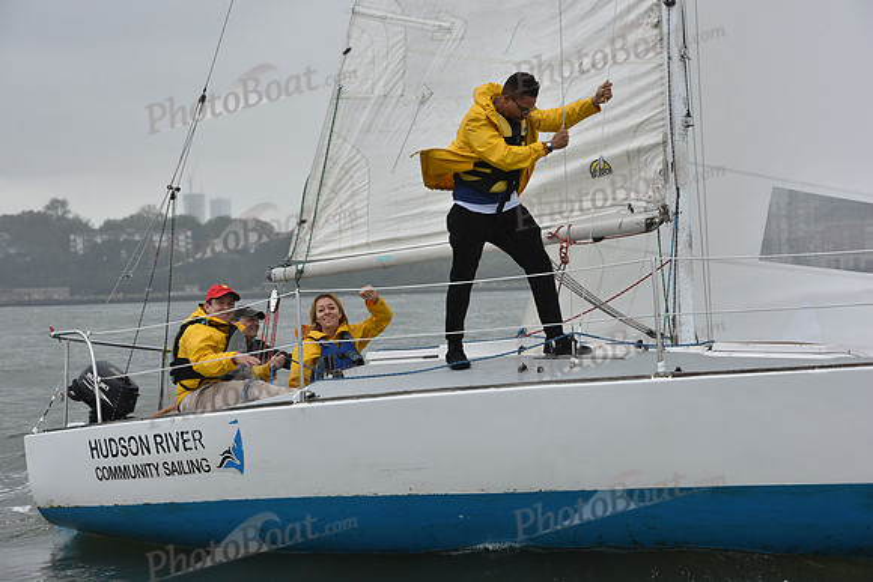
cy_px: 291
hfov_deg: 21.5
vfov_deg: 14.4
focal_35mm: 95
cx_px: 436
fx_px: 2304
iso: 400
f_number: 7.1
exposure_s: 1/800
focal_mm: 95
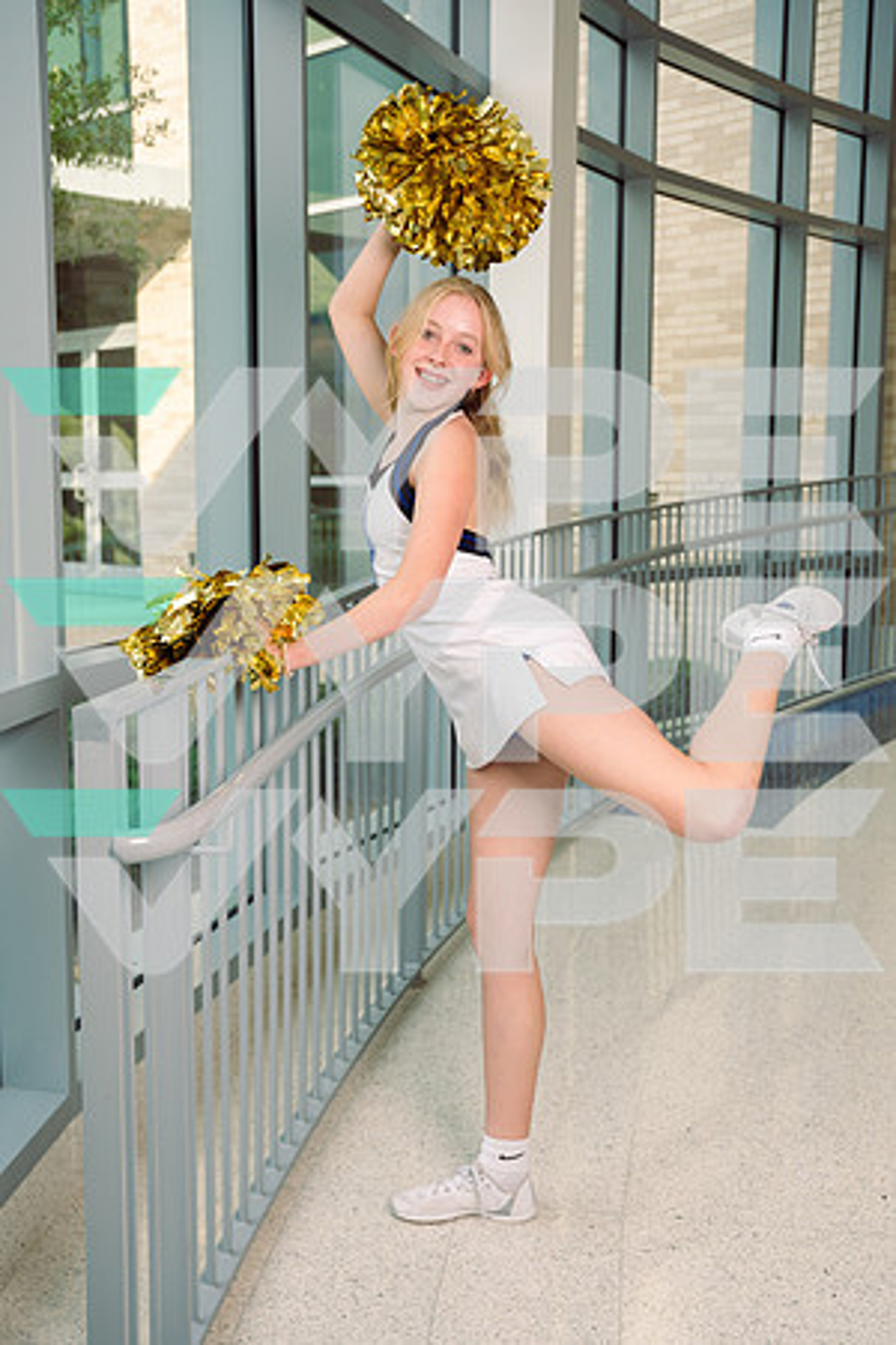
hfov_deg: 31.2
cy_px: 672
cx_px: 448
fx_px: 1605
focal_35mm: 43
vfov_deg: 45.4
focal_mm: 43
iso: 200
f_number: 4.5
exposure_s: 1/250
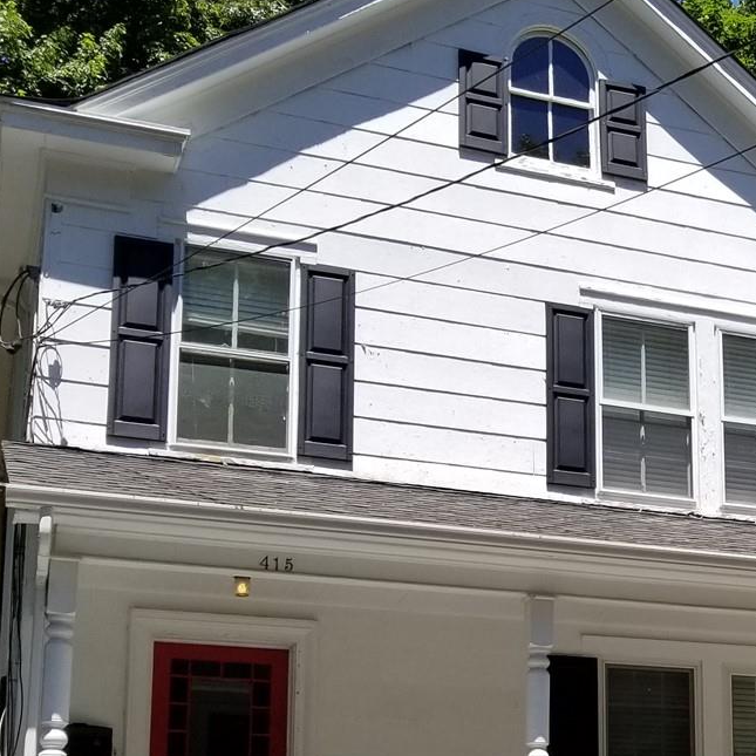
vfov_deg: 22.9
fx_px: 1804
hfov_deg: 21.7
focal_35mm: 73
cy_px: 715
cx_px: 933
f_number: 1.7
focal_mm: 4.3
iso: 50
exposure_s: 1/1764
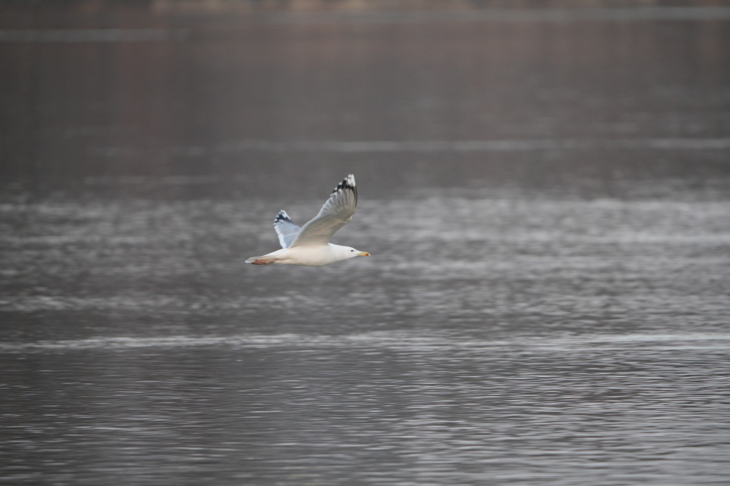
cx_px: 365
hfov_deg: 2.6
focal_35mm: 800
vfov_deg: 1.7
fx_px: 16221
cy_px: 243
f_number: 8
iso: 2000
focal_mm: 800
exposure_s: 1/500
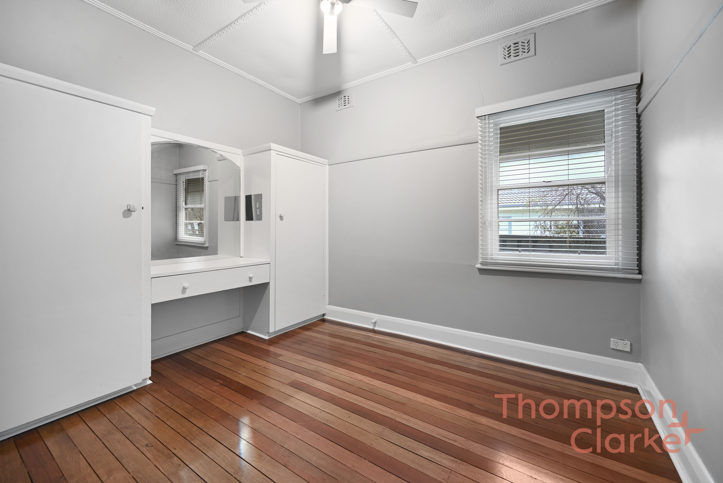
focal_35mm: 14
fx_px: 281
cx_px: 362
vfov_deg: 81.3
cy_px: 242
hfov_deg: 104.2
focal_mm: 14
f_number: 4
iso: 100
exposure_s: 1/1.67
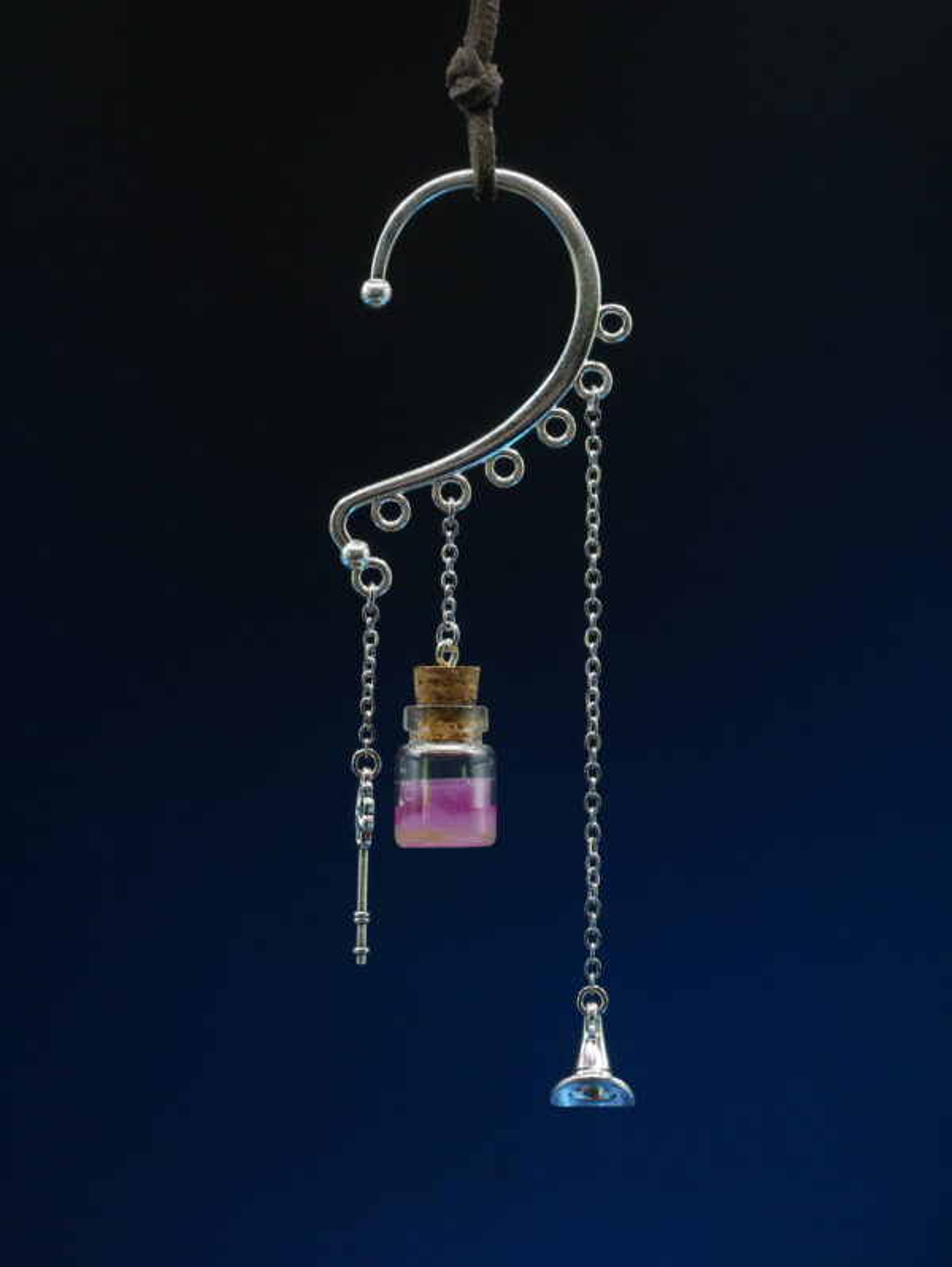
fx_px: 2198
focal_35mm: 60
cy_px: 634
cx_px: 476
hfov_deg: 24.4
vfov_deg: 32.2
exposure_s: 1/60
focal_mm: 30
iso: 800
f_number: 6.3
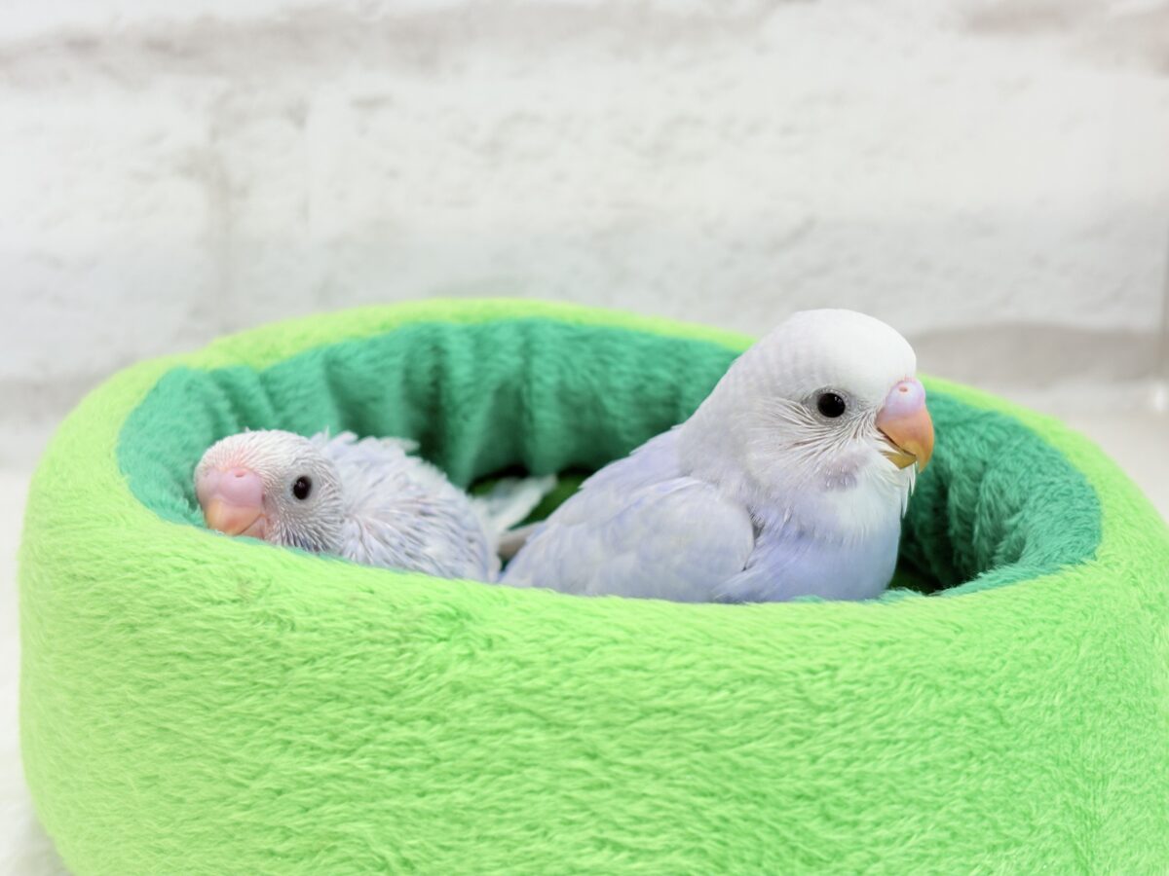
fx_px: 1756
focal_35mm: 52
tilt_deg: -19.5
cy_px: 438
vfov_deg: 28.0
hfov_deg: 36.8
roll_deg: +1.3
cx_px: 584
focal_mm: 5.96
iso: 40
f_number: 1.6
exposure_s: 1/50
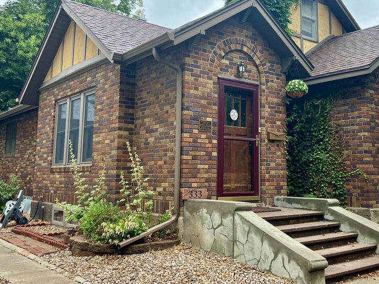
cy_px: 114
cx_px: 236
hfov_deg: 46.4
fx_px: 438
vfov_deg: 35.8
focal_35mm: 40
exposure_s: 1/121
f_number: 1.5
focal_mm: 5.7
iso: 125
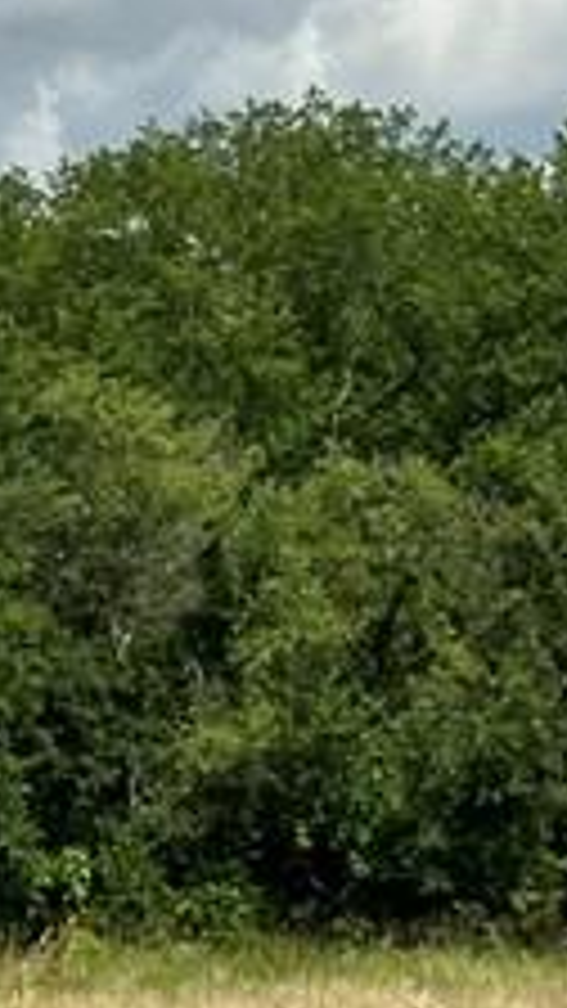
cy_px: 774
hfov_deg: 5.0
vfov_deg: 9.0
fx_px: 6388
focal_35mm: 239
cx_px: -338
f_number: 1.78
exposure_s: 1/7092
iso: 64
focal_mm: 6.86
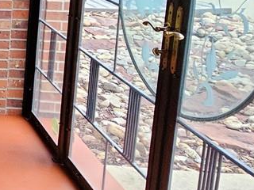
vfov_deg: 21.4
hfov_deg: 19.6
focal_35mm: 65
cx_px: -233
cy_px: -21
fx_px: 477
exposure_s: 1/60
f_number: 2.2
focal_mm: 2.2
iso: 400
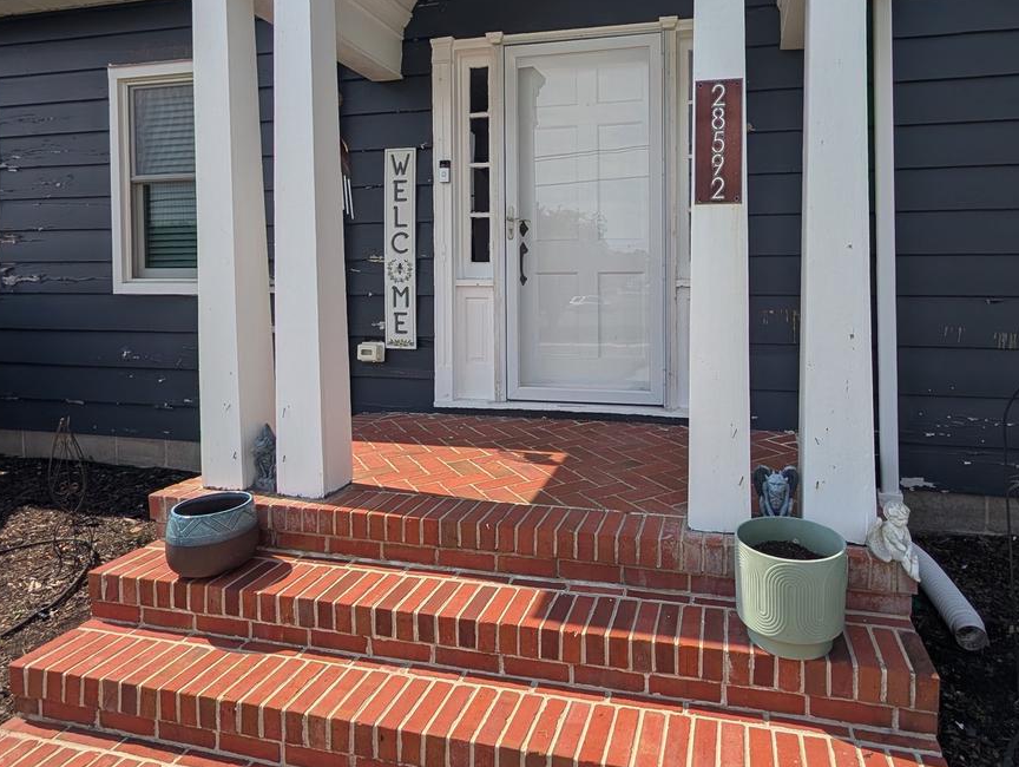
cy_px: 274
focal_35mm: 20
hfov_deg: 81.1
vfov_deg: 64.8
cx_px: 589
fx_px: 589
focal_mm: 2.02
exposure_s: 1/3436
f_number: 1.7
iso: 56
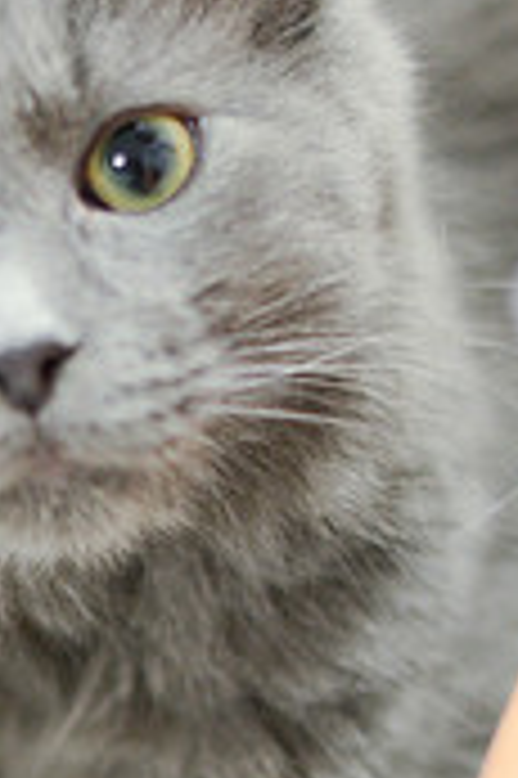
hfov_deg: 7.0
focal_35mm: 195
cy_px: 697
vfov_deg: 10.5
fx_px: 4217
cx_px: 18
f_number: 1.8
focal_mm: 50
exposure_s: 1/80
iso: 640
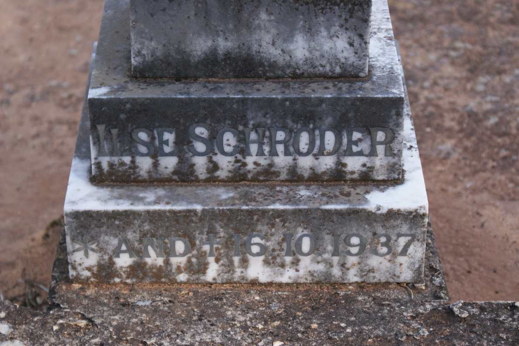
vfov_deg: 13.0
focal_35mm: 105
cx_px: 260
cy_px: 173
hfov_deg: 19.5
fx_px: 1514
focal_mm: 70
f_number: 5.6
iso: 320
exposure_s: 1/125
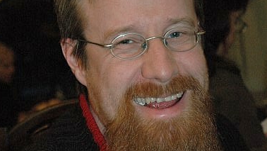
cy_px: 98
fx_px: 850
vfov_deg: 10.1
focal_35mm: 120
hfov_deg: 17.9
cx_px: 132
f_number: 5
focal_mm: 48
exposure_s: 1/60
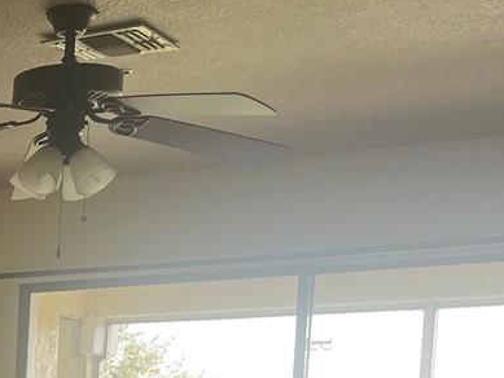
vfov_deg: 12.9
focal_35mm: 107
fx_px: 1558
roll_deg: -1.1
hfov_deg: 15.9
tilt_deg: -5.5
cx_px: -380
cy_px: 617
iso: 32
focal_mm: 5.1
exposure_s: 1/122
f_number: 1.6
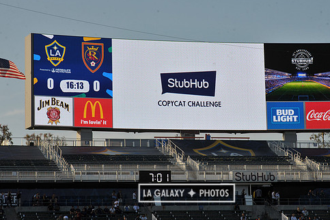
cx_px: 187
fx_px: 1210
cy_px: 90
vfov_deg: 10.4
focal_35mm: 132
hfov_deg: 15.5
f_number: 13
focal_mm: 110
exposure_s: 1/640
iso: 400
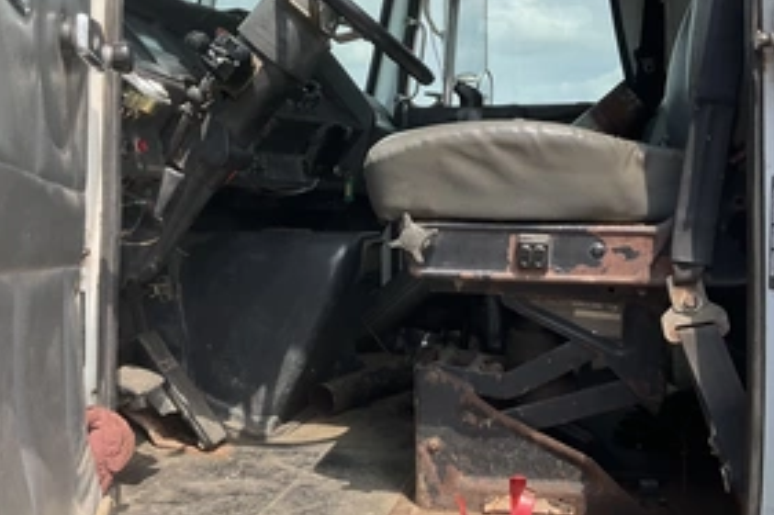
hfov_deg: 45.4
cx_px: 405
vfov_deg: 31.1
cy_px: 234
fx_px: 924
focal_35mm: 43
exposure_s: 1/1279
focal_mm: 3
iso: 25
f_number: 1.8
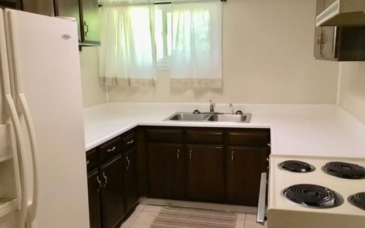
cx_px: 182
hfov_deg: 58.1
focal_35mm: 33
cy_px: 125
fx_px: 328
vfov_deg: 38.3
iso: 200
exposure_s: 1/15
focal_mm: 3.3
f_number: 2.4
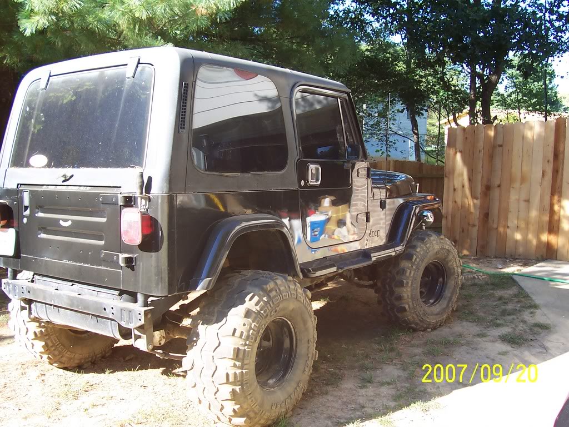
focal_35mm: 37
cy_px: 214
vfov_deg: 38.7
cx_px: 284
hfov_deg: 50.1
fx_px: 608
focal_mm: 5.6
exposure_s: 1/180
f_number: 2.8
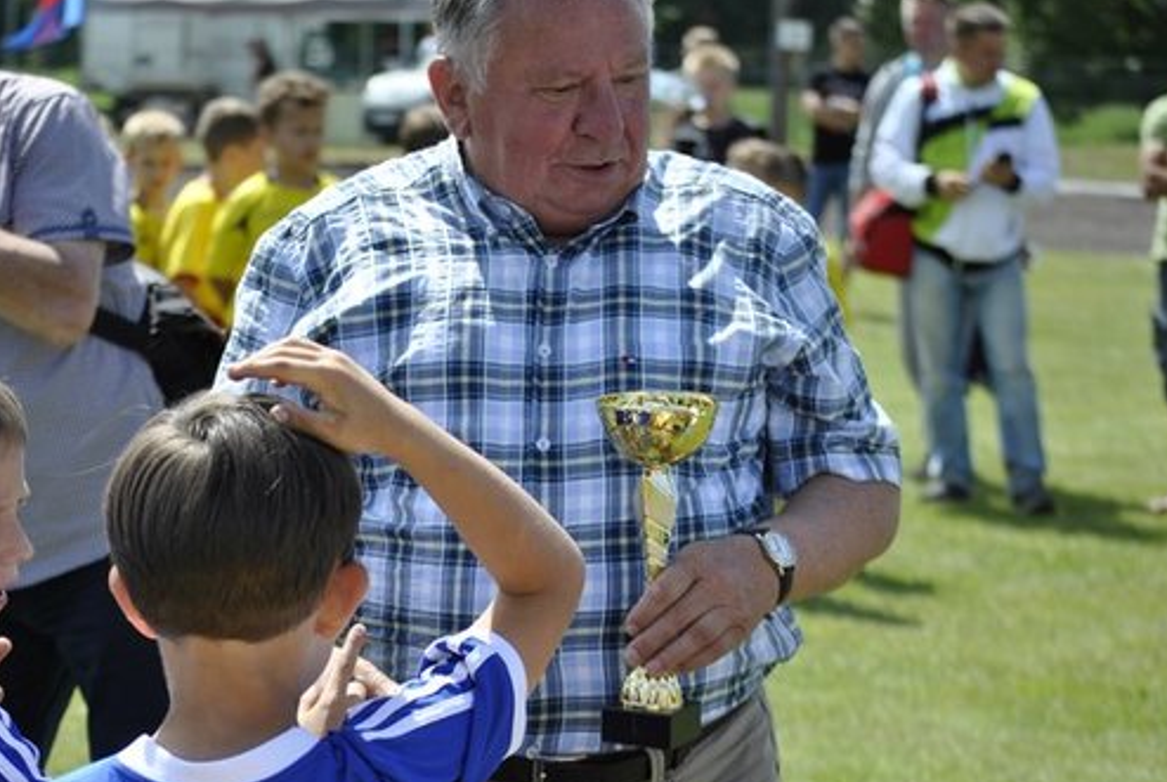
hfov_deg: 18.7
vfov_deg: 12.6
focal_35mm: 109
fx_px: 3528
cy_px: 425
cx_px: 423
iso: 180
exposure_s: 1/1000
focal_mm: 55
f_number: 4
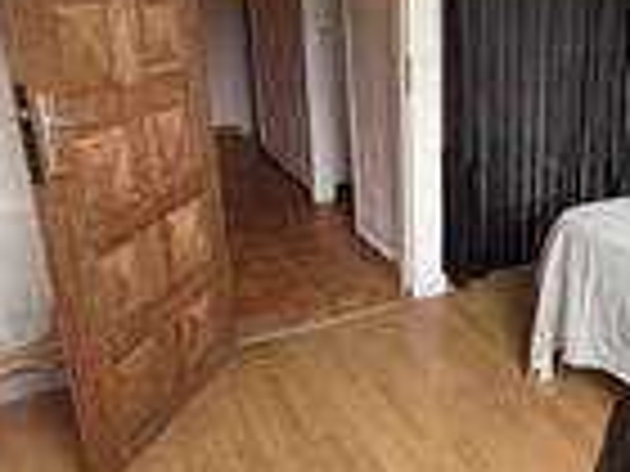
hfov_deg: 44.3
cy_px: 184
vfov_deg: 39.5
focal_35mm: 36
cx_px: 621
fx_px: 655
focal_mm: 2.22
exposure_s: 1/121
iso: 125
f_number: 2.2
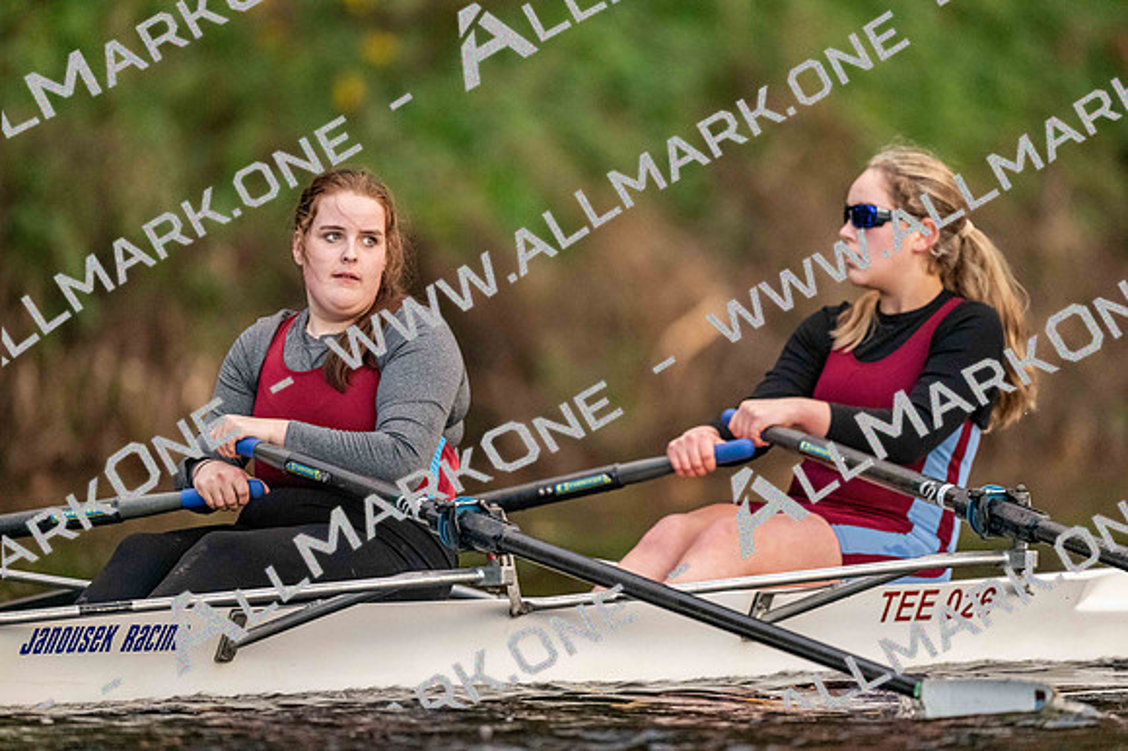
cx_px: 564
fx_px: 18793
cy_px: 376
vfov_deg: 2.3
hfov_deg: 3.4
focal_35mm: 600
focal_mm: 600
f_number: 4
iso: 7200
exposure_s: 1/2500
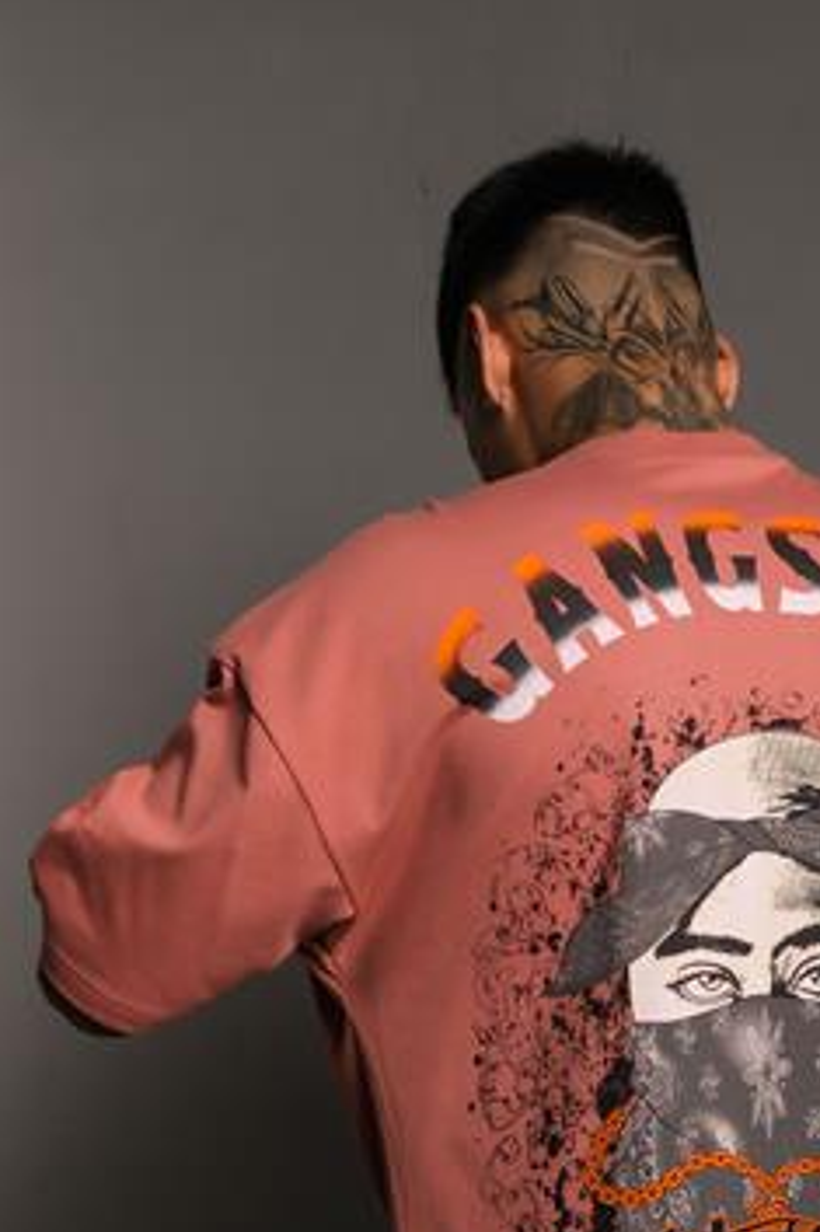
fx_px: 1983
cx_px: 618
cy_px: 902
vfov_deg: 33.9
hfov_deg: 23.1
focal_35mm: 58
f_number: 5
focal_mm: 23.3
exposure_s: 1/160
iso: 160
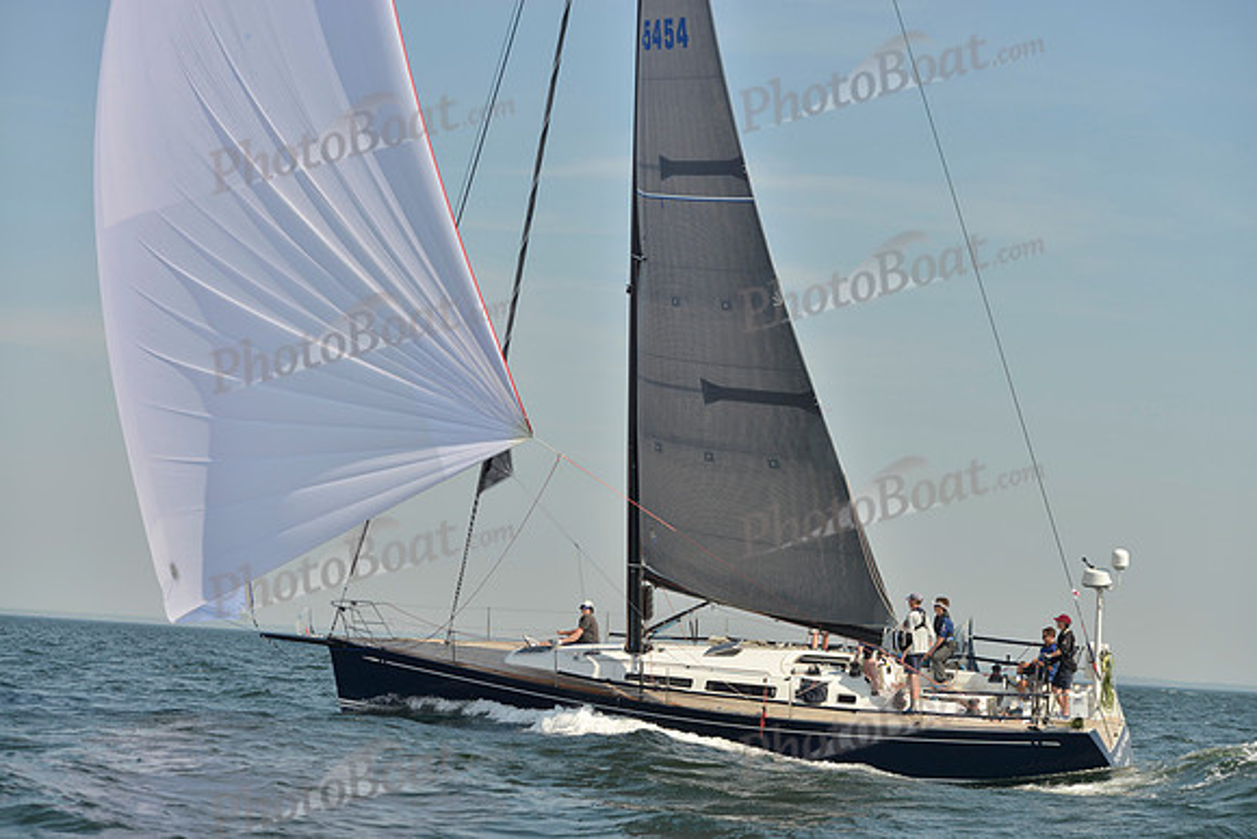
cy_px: 420
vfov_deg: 19.5
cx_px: 628
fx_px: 2445
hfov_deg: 28.8
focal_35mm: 70
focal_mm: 70
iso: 200
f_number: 5.6
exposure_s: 1/1600
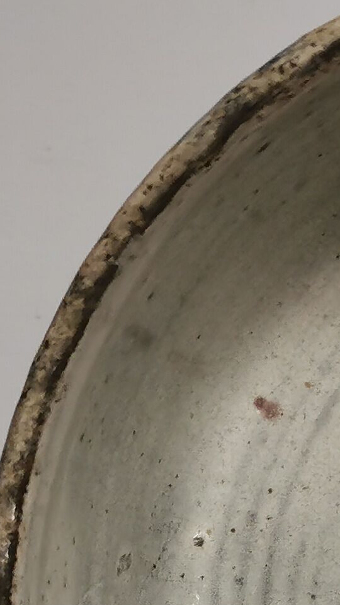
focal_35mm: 211
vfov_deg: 10.1
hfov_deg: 5.7
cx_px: 408
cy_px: 679
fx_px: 3384
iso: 100
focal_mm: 5.58
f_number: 1.8
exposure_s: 1/69
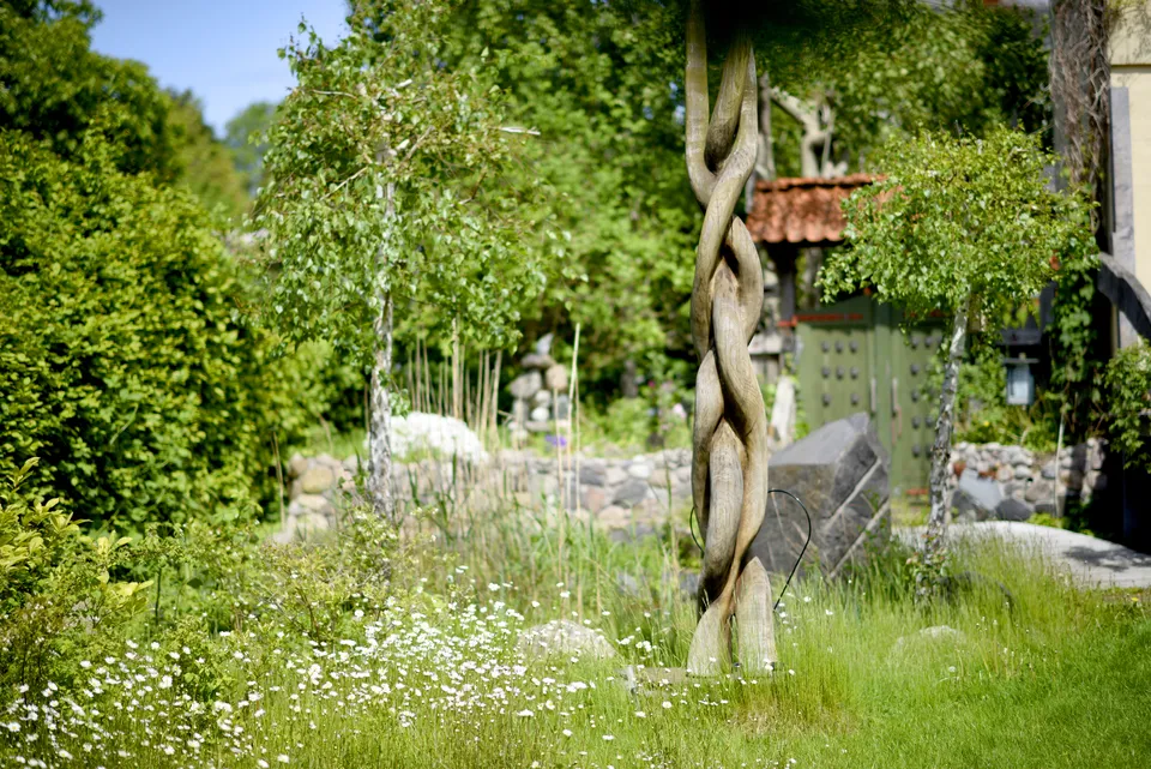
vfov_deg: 16.1
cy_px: 384
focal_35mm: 85
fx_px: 2719
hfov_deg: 23.9
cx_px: 576
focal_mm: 85
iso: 64
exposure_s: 1/3200
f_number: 1.4
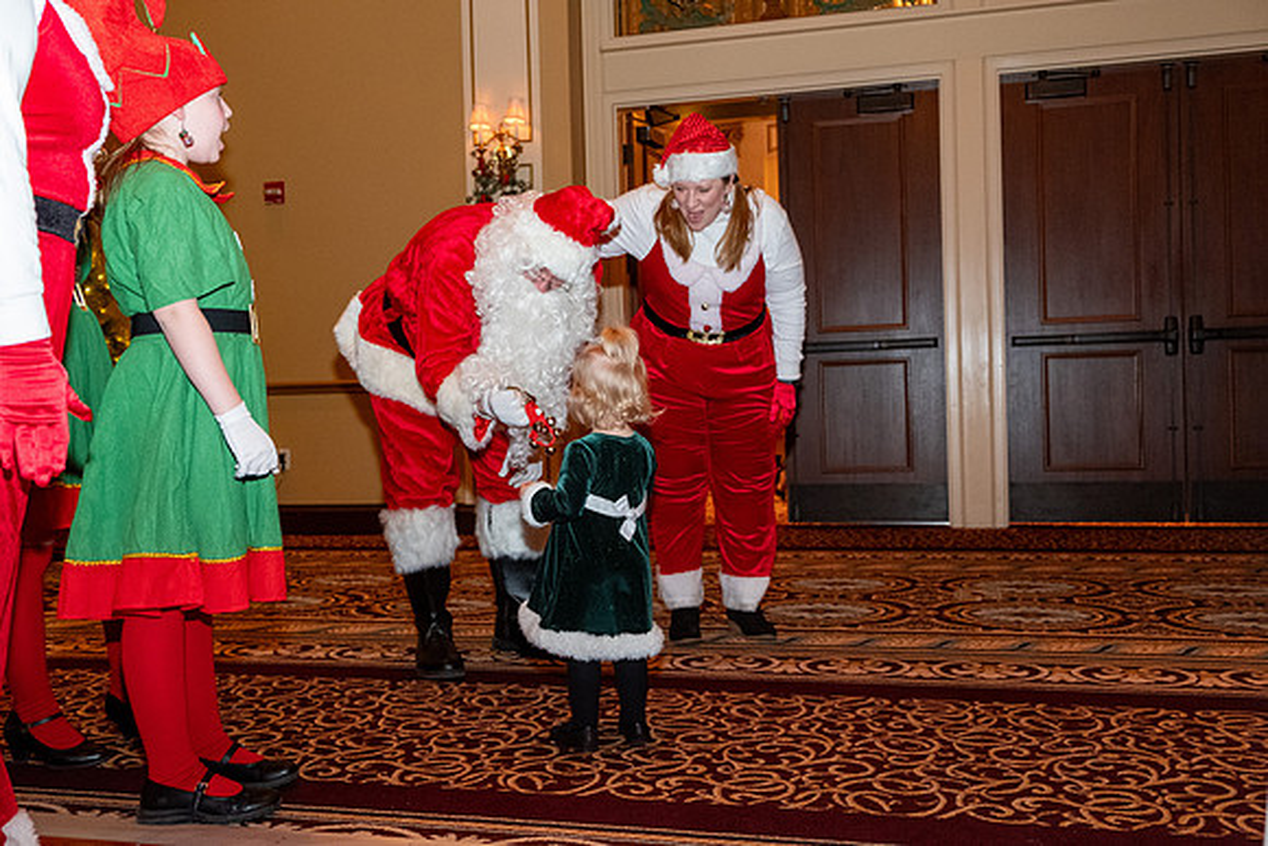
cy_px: 423
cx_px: 634
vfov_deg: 40.0
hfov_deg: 57.2
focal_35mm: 33
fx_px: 1163
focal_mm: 22.3
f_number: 3.2
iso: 2500
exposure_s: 1/125
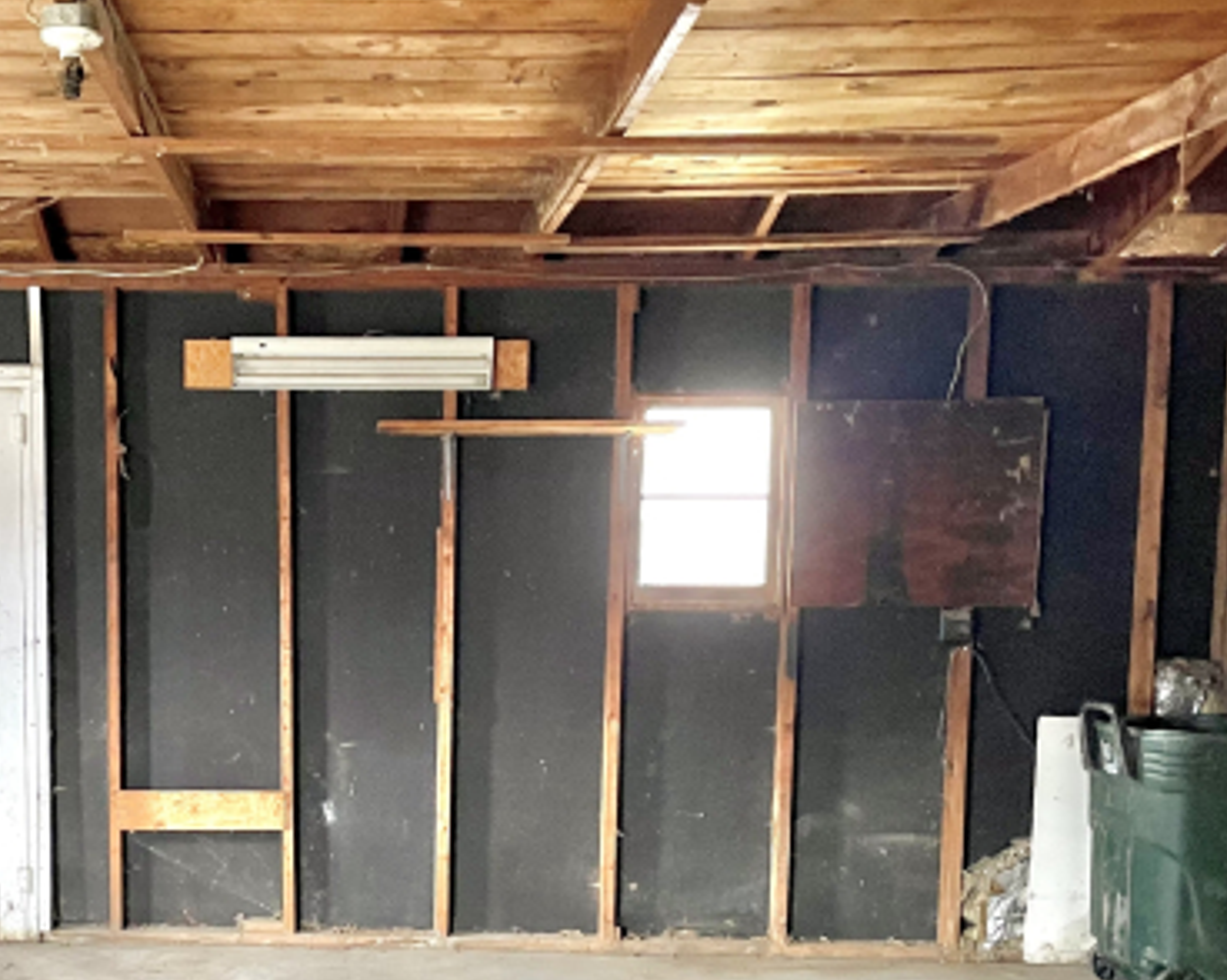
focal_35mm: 46
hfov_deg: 39.1
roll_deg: -1.0
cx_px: 288
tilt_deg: -7.0
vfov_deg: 32.1
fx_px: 1670
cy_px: 743
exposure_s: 1/47
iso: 500
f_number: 1.6
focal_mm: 4.2
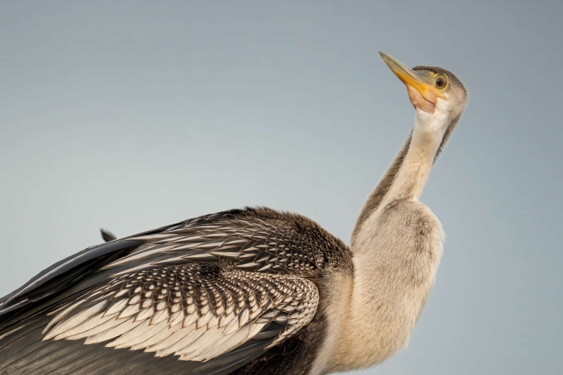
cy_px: 194
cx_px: 285
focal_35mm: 626
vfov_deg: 2.2
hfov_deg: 3.3
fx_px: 9787
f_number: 4.5
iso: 2000
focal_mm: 400
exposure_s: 1/2000
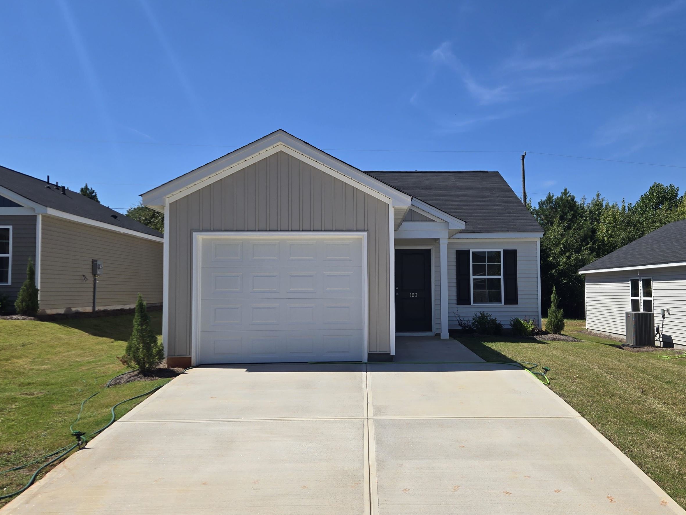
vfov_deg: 46.8
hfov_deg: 59.7
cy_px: 265
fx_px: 594
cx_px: 396
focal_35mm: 30
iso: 25
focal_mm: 5.4
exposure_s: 1/2945
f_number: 1.8
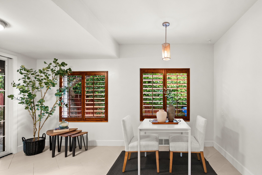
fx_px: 124
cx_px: 158
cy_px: 100
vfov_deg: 70.0
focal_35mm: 17
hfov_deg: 92.0
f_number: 7.1
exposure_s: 1/8
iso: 500
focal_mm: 14
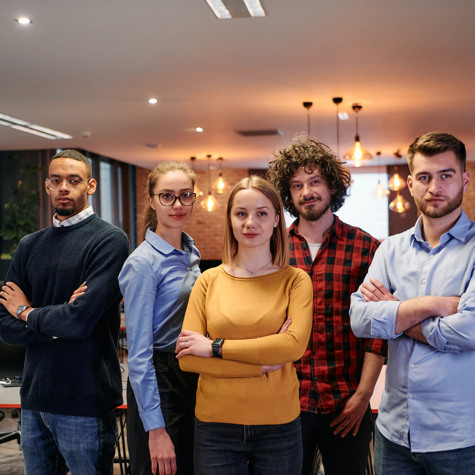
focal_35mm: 52
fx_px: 807
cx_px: 239
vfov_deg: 32.8
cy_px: 240
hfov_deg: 32.8
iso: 500
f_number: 2.8
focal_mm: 40
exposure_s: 1/160
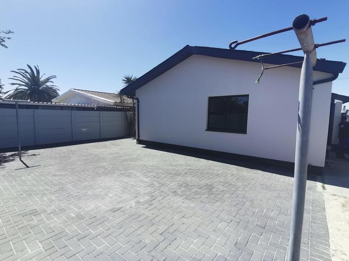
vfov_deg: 74.7
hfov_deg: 91.0
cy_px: 130
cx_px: 174
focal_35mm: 17
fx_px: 171
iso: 50
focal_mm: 1.78
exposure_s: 1/1309
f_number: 2.4
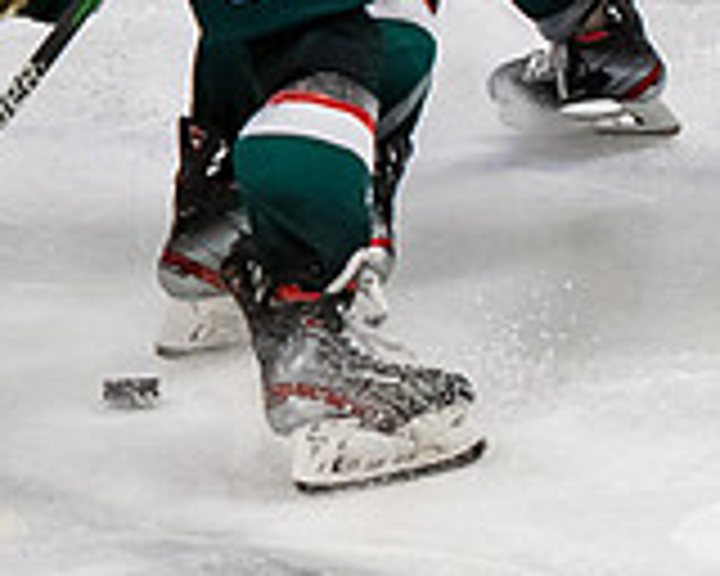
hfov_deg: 4.7
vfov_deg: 3.8
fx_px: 8737
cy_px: -274
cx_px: -489
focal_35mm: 410
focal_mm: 70
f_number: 3.5
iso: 2500
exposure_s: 1/800
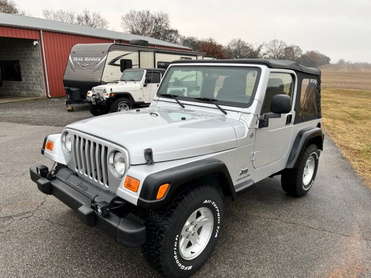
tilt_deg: -15.4
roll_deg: -0.1
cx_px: 186
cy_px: 139
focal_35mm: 26
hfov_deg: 67.3
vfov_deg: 53.1
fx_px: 279
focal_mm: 5.1
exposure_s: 1/394
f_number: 1.6
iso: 50
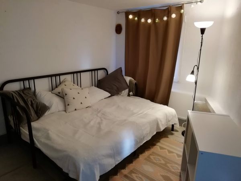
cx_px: 120
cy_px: 90
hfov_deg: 67.3
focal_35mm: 26
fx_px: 181
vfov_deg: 53.1
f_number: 2.2
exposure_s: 1/33.3
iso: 200
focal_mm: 3.21
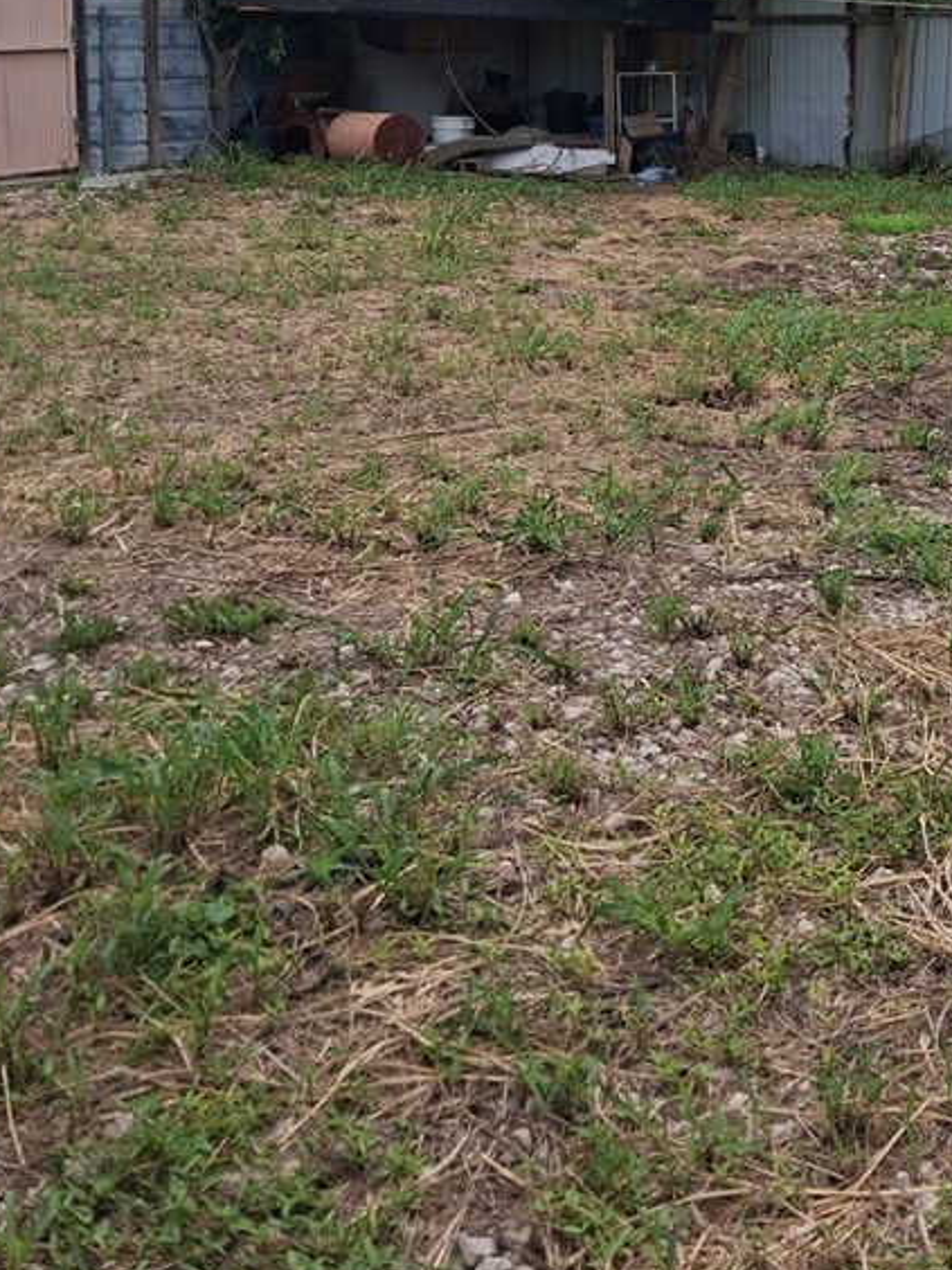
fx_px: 1797
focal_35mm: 49
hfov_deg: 28.8
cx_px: 799
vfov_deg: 37.1
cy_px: 200
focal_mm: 4
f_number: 1.8
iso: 25
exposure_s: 1/616
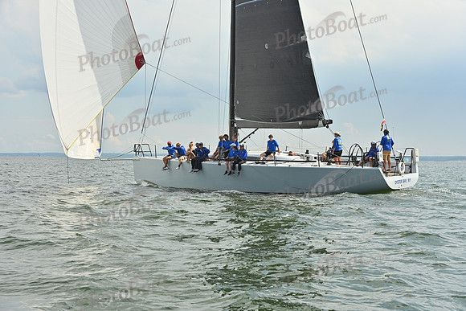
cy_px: 156
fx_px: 906
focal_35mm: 70
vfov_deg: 19.5
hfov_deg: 28.8
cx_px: 233
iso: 320
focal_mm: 70
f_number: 7.1
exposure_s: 1/1250
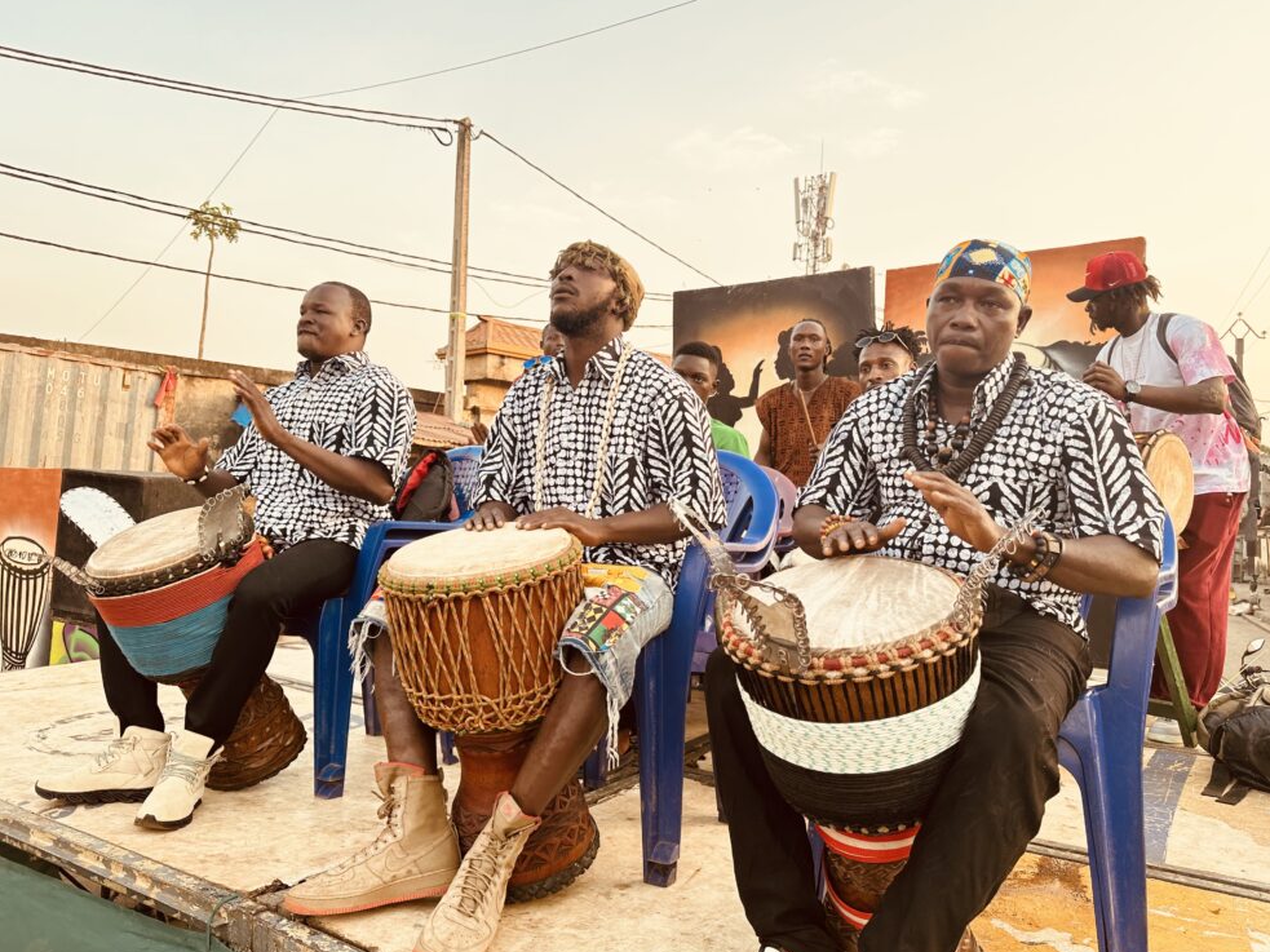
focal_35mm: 25
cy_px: 464
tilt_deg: +1.9
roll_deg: -2.9
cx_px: 660
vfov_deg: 54.9
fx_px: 917
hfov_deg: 69.4
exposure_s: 1/211
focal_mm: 6.86
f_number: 1.78
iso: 80
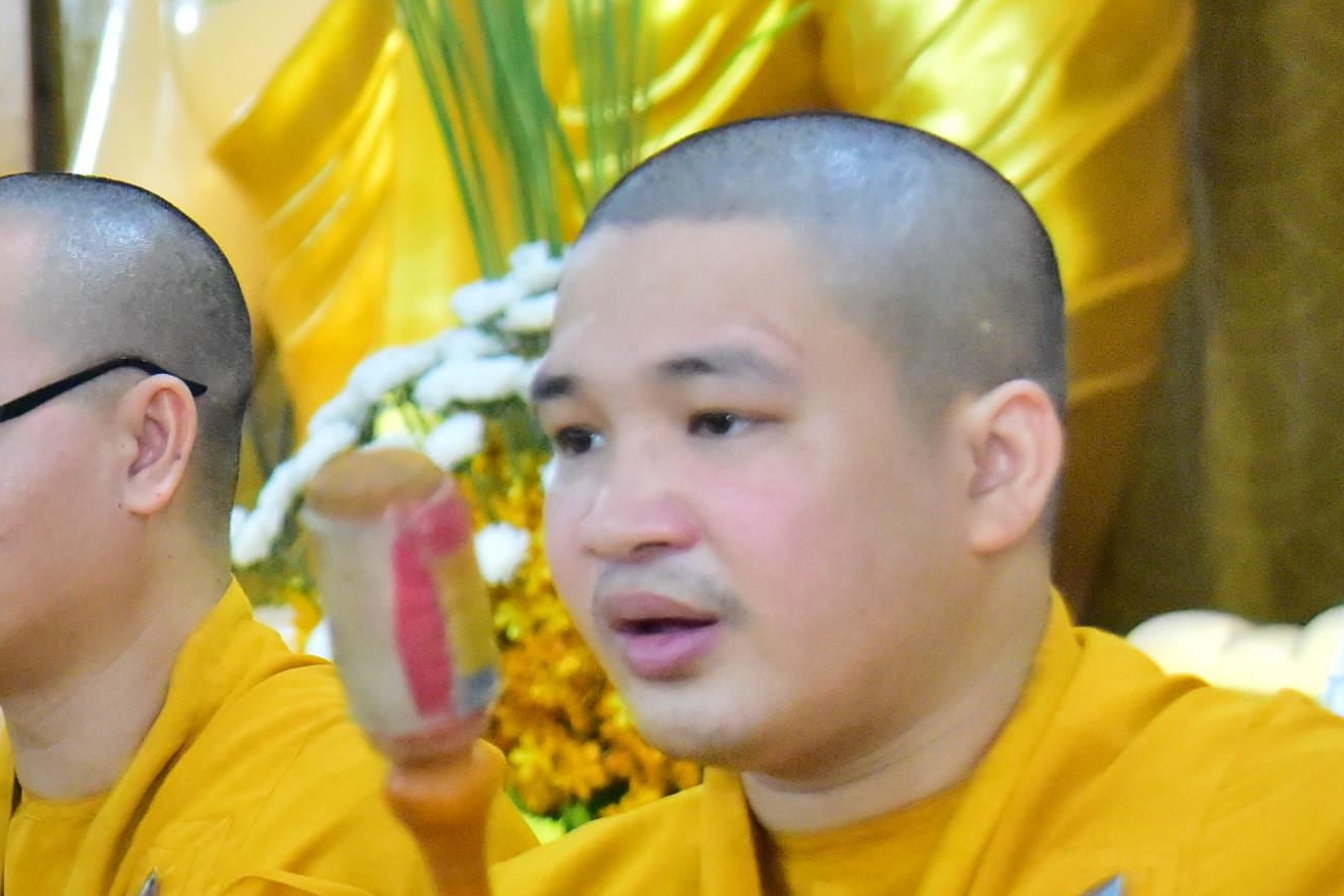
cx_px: -739
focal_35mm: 145
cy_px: 528
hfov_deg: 13.3
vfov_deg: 9.5
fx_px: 5414
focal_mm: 38
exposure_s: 1/160
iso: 4000
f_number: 4
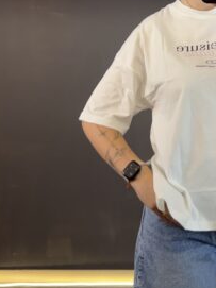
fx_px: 491
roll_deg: -0.8
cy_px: 28
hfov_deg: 23.5
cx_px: 227
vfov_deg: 31.2
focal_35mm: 59
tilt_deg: -12.6
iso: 200
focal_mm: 6.76
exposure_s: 1/100
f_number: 1.78
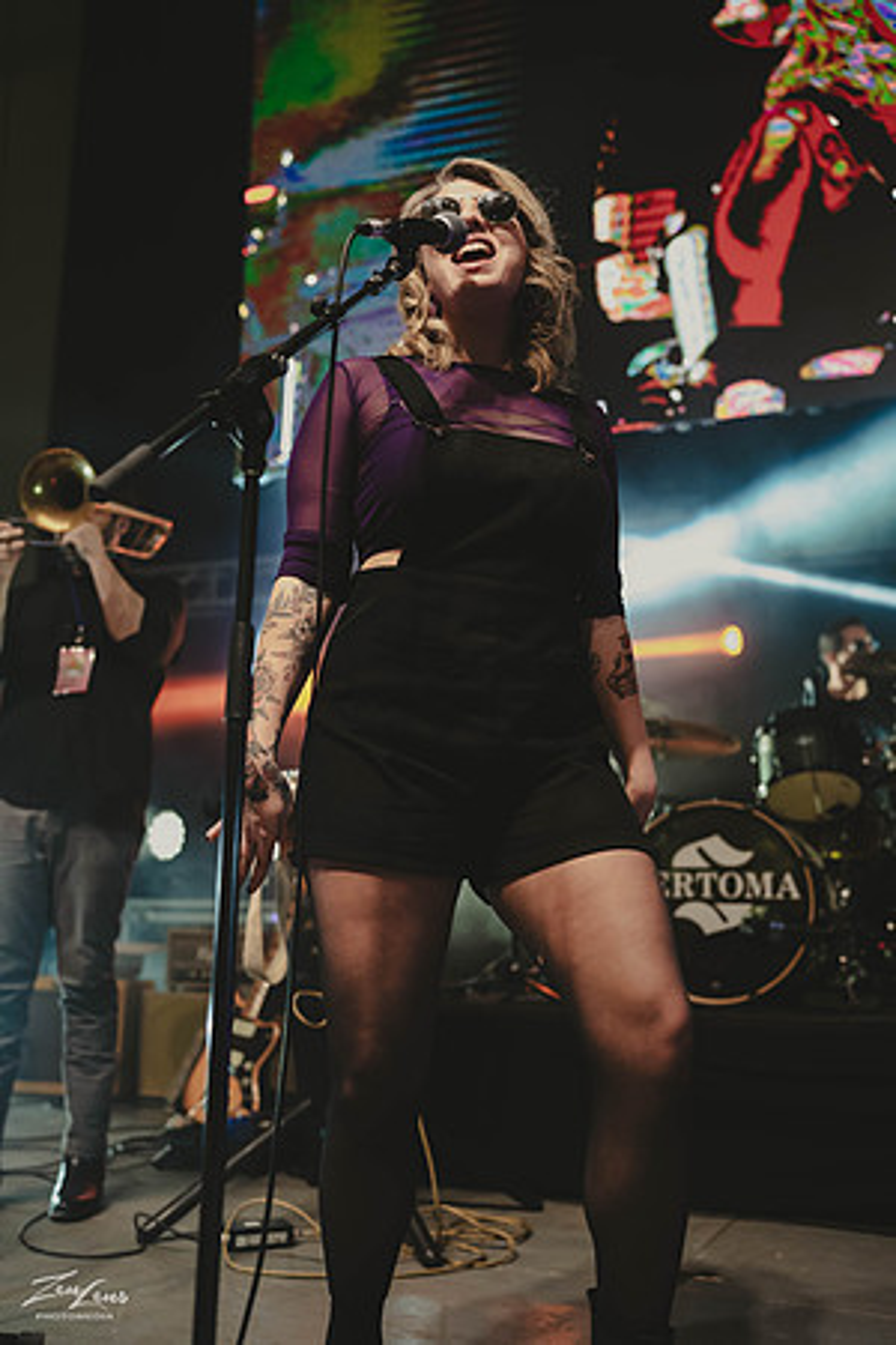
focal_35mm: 35
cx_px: 448
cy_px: 672
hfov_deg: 37.9
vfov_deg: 54.4
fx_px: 1307
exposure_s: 1/640
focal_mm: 35
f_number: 2.2
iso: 8000
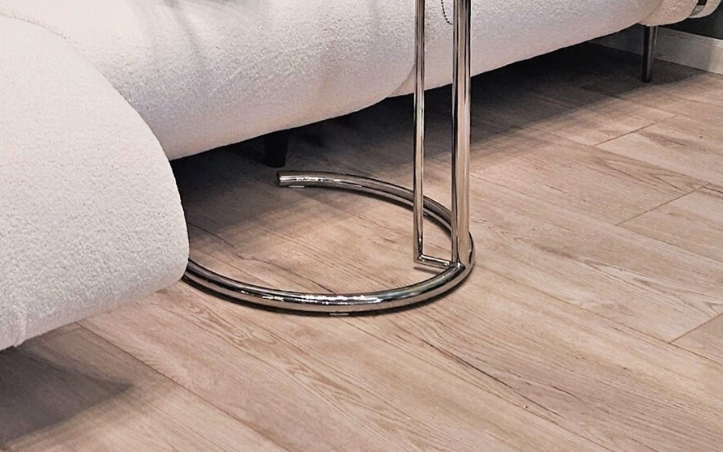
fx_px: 1104
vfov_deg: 21.8
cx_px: -49
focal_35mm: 56
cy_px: -62
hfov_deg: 32.4
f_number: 1.8
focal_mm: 5.4
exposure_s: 1/100
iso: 200
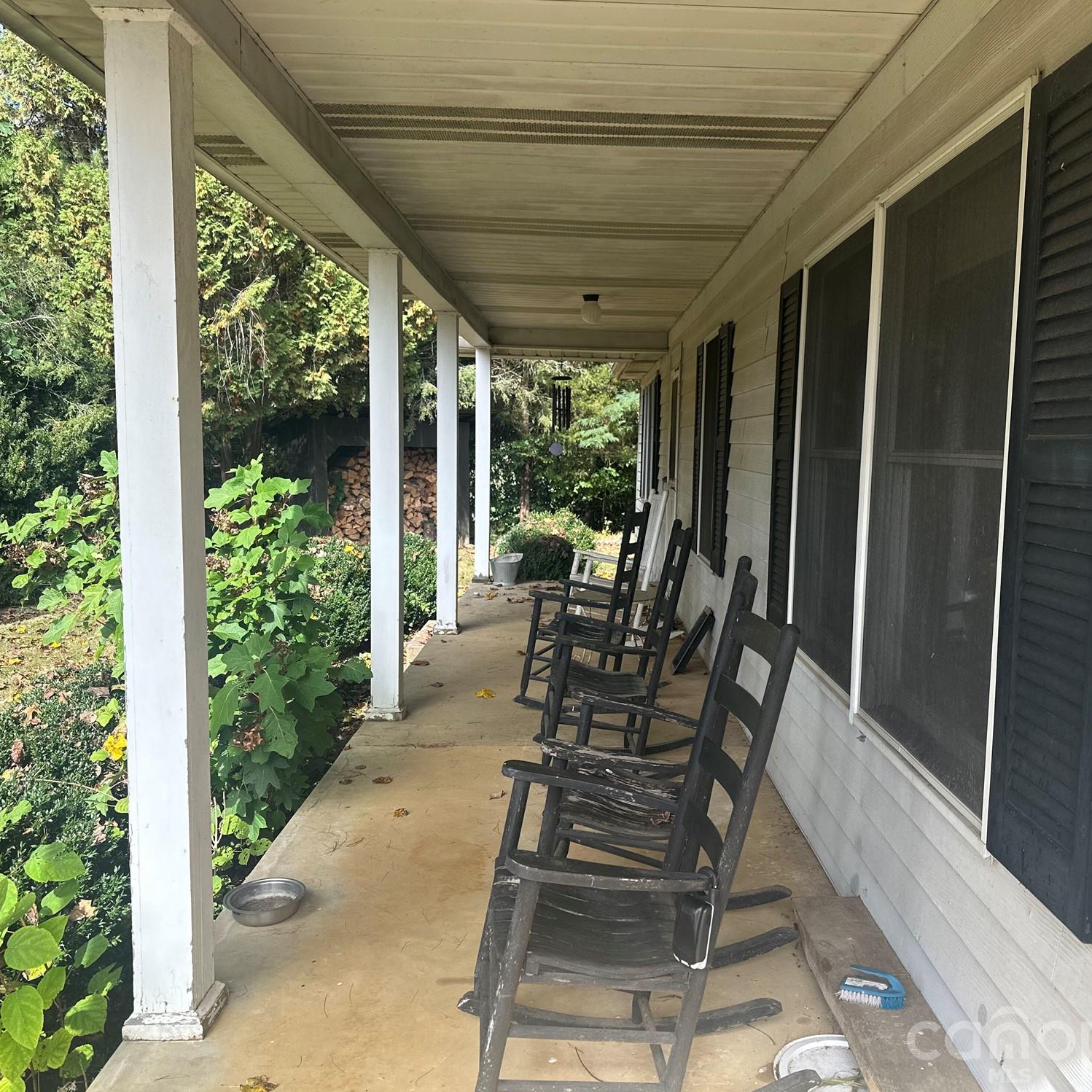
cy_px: 536
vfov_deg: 55.6
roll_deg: -1.6
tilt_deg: -4.4
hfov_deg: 55.5
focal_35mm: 29
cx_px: 599
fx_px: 1035
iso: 80
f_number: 1.78
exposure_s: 1/503
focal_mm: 6.86
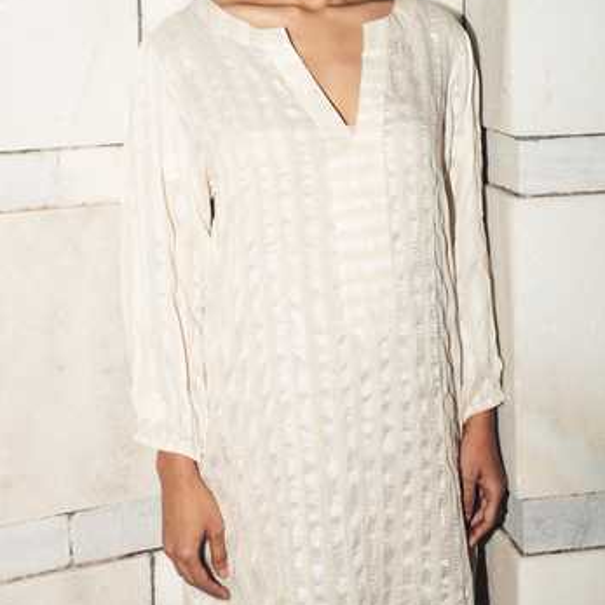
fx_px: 890
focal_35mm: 45
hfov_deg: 37.6
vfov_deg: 37.0
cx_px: 303
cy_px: 179
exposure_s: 1/200
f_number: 7.1
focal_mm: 35
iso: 250
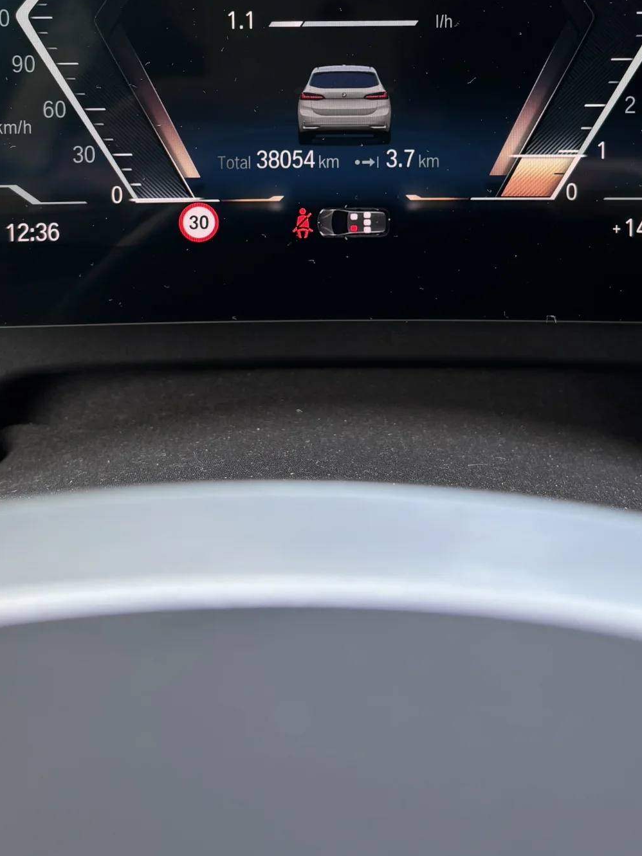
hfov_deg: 29.1
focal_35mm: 50
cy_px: 99
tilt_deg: -21.2
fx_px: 1237
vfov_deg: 36.1
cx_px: 347
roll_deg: -1.2
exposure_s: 1/162
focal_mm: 5.96
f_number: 1.6
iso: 40
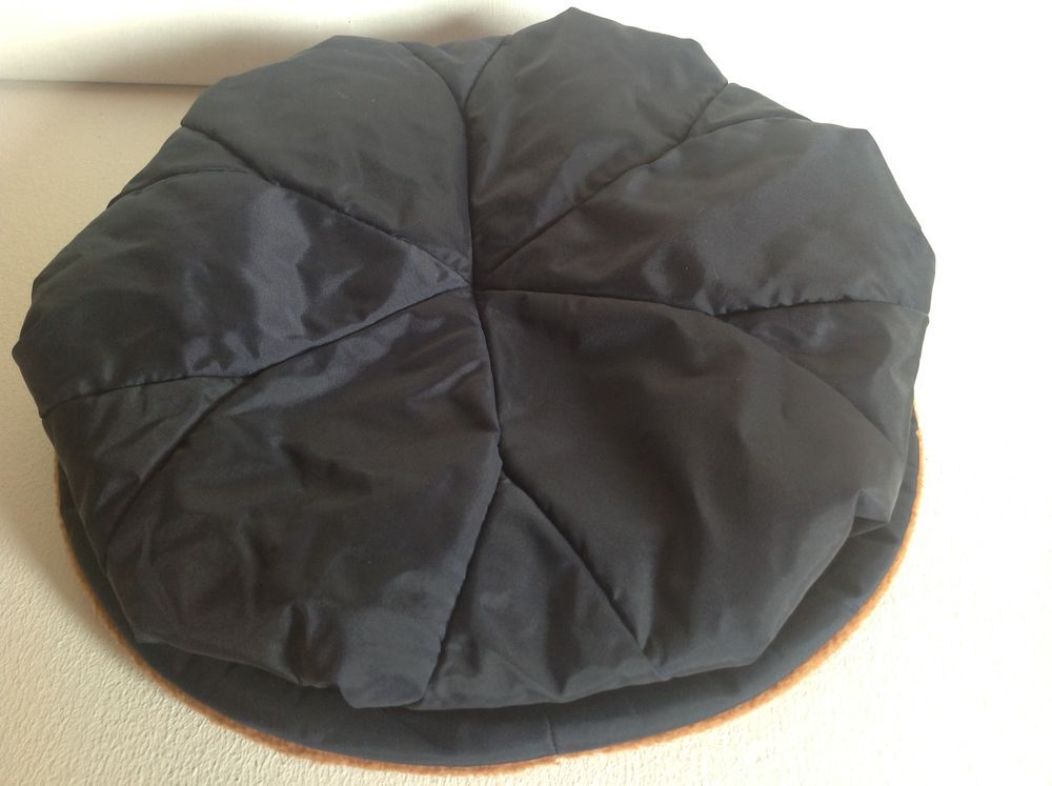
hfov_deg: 52.7
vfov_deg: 40.6
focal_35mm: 35
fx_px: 1062
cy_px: 393
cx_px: 526
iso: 80
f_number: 2.4
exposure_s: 1/15
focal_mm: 4.28
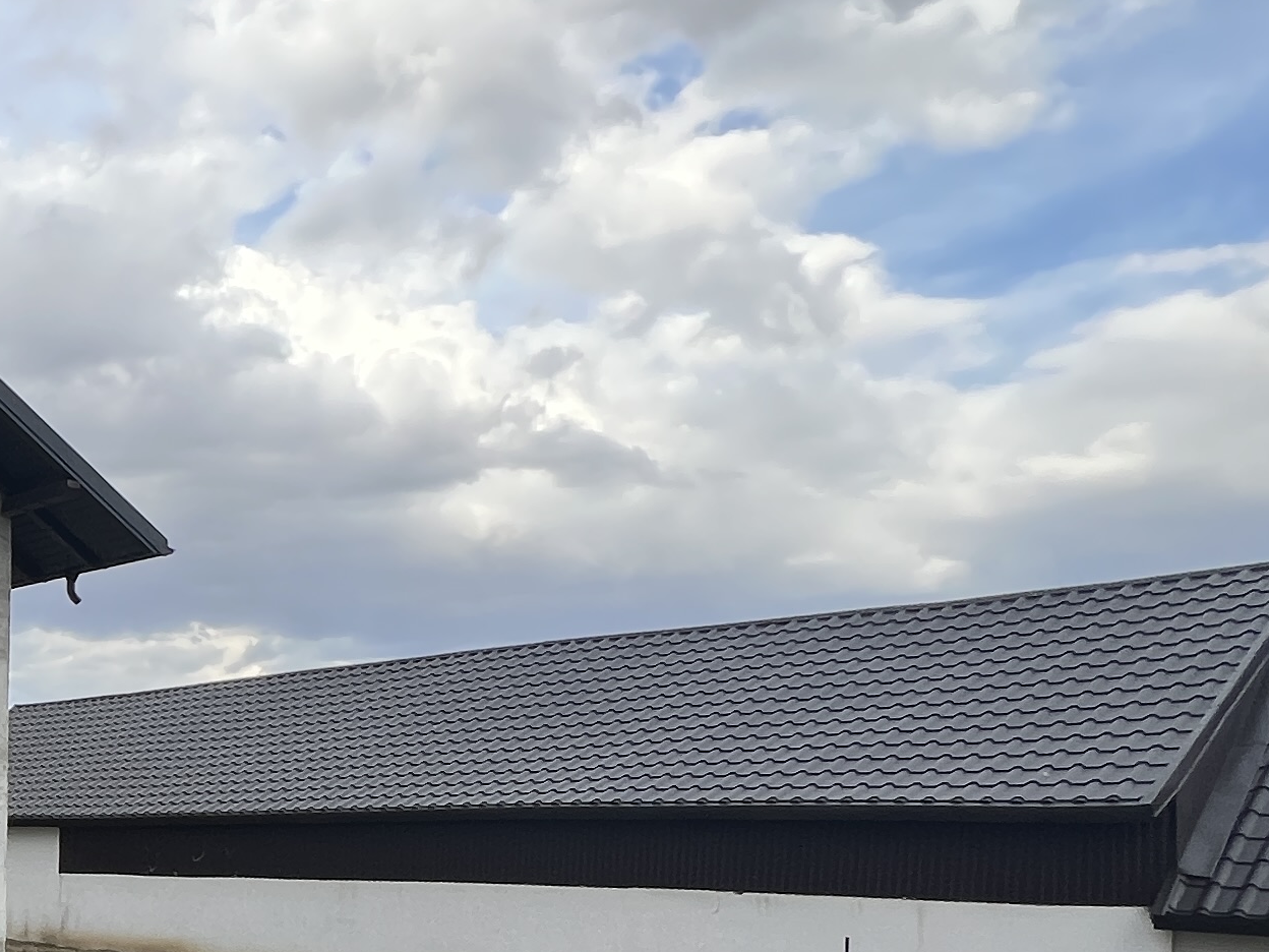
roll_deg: -0.1
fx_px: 1540
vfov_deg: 32.9
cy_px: 828
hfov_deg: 32.7
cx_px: -404
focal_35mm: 42
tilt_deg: +1.2
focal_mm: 1.57
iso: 32
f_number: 1.8
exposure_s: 1/389
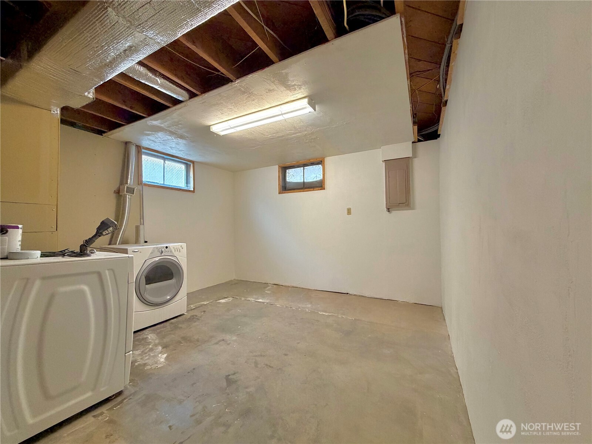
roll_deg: +1.2
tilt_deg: +1.1
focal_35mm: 14
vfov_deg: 85.7
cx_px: 296
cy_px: 222
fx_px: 239
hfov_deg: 102.1
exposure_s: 1/60
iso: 320
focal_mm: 2.22
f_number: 2.2
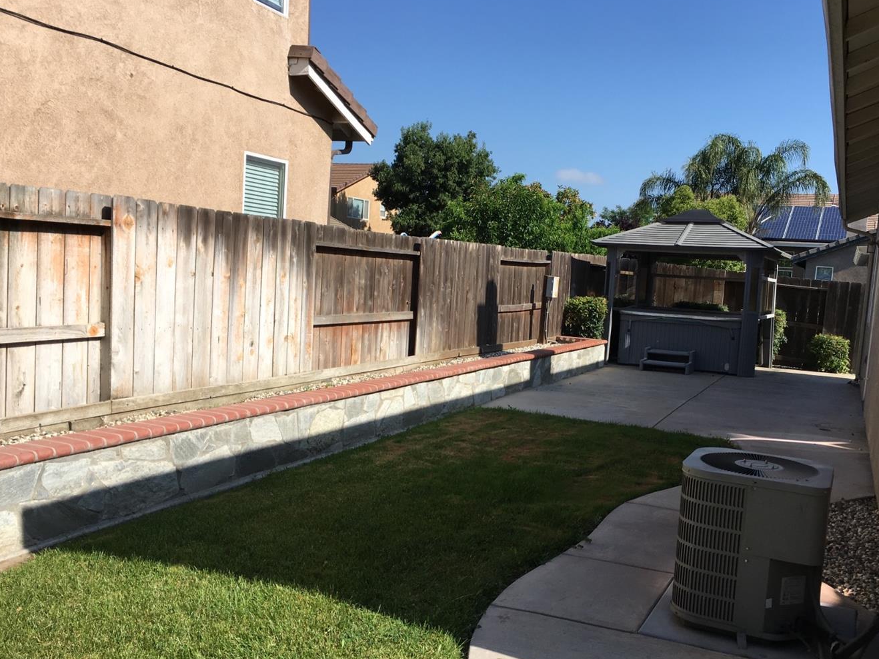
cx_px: 485
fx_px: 838
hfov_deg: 55.3
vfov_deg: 42.9
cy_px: 355
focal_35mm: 33
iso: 25
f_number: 2.2
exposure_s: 1/1326
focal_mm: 4.15
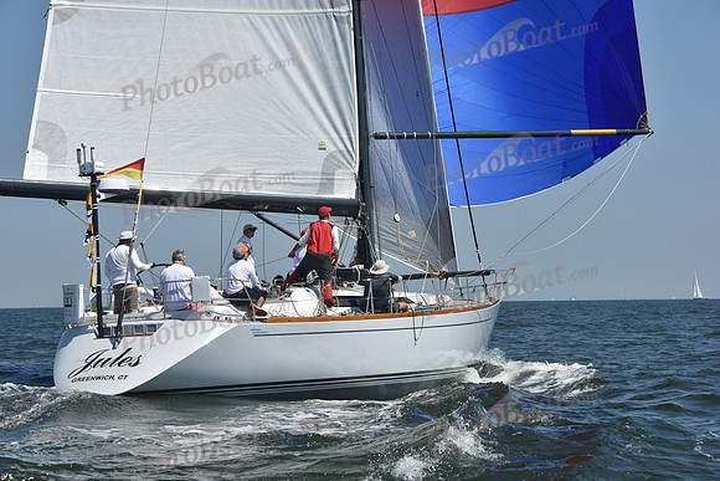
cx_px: 360
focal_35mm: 100
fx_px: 2000
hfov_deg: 20.4
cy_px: 240
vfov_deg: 13.7
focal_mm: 100
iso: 250
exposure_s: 1/1250
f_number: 9
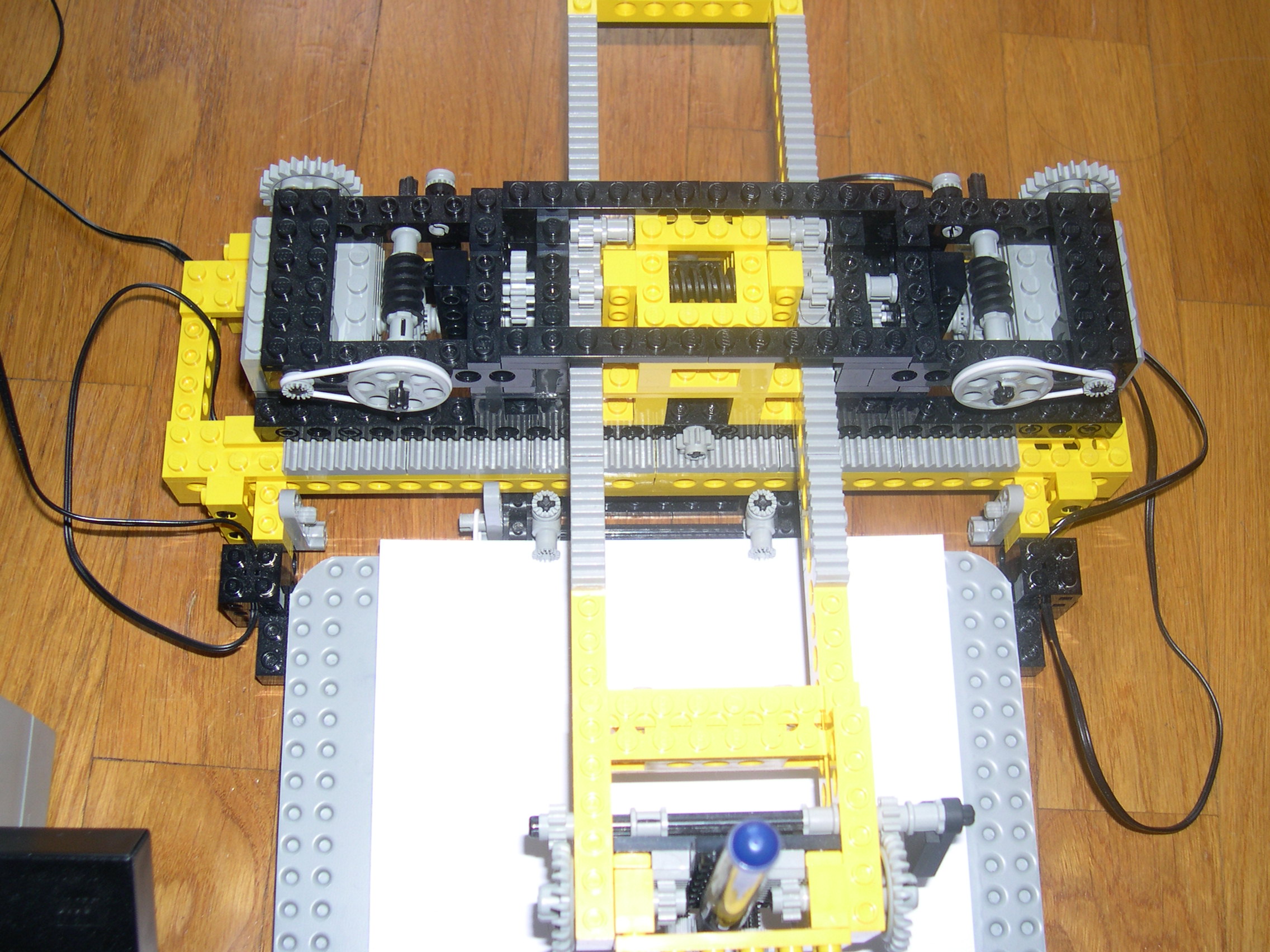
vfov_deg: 34.3
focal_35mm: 42
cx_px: 635
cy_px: 476
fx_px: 1541
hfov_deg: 44.8
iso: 100
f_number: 2.9
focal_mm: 9
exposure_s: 1/60
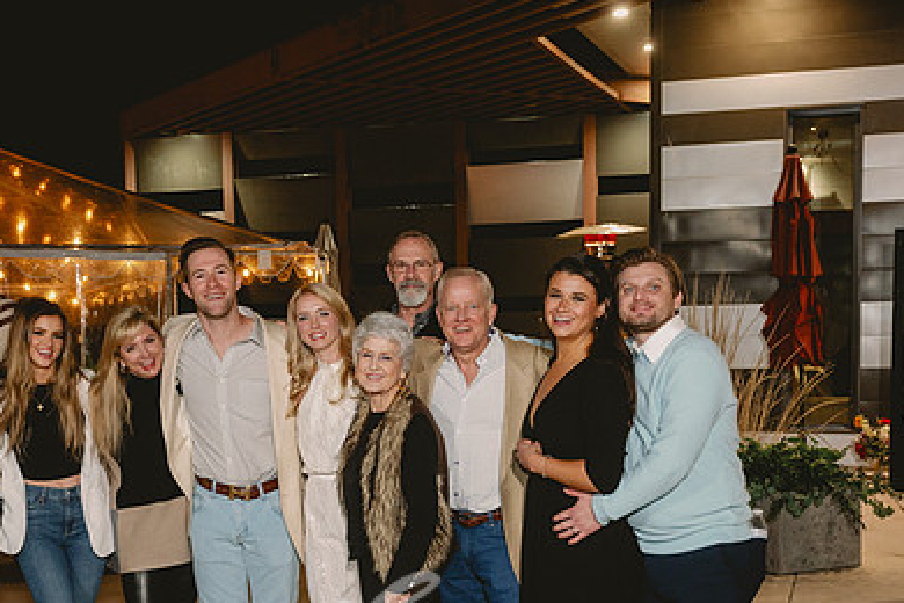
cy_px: 441
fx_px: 1456
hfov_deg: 34.2
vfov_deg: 23.2
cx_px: 306
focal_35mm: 58
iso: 1600
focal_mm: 39
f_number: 4
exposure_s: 1/80
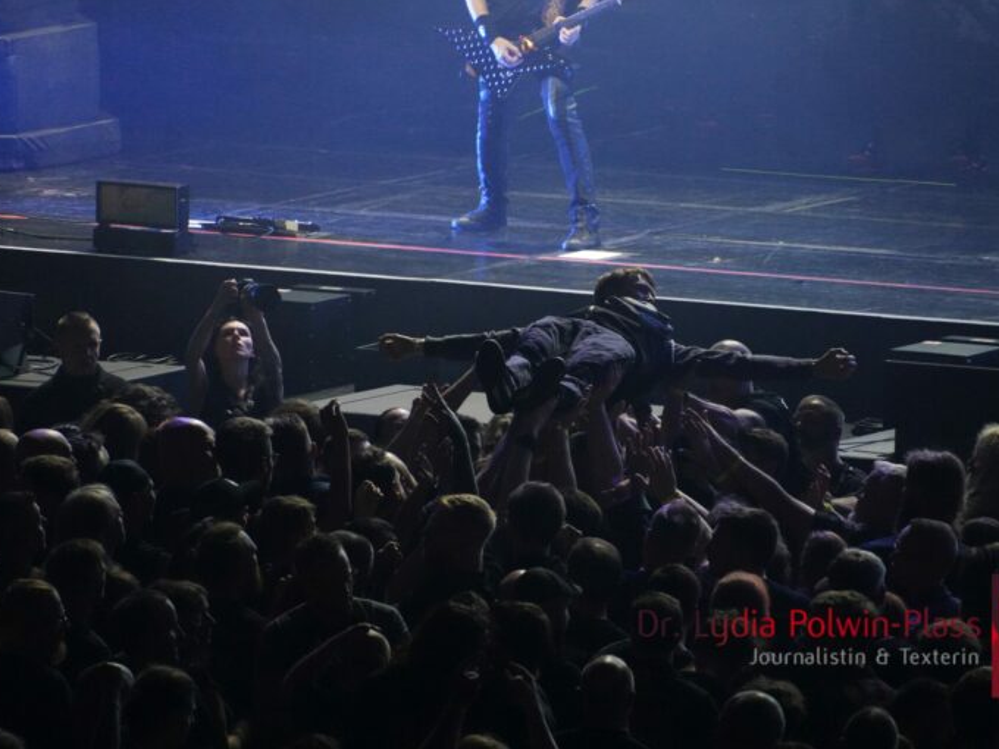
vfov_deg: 3.0
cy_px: 374
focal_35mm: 489
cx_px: 542
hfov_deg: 4.1
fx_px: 14112
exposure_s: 1/200
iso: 6400
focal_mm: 300
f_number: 6.3
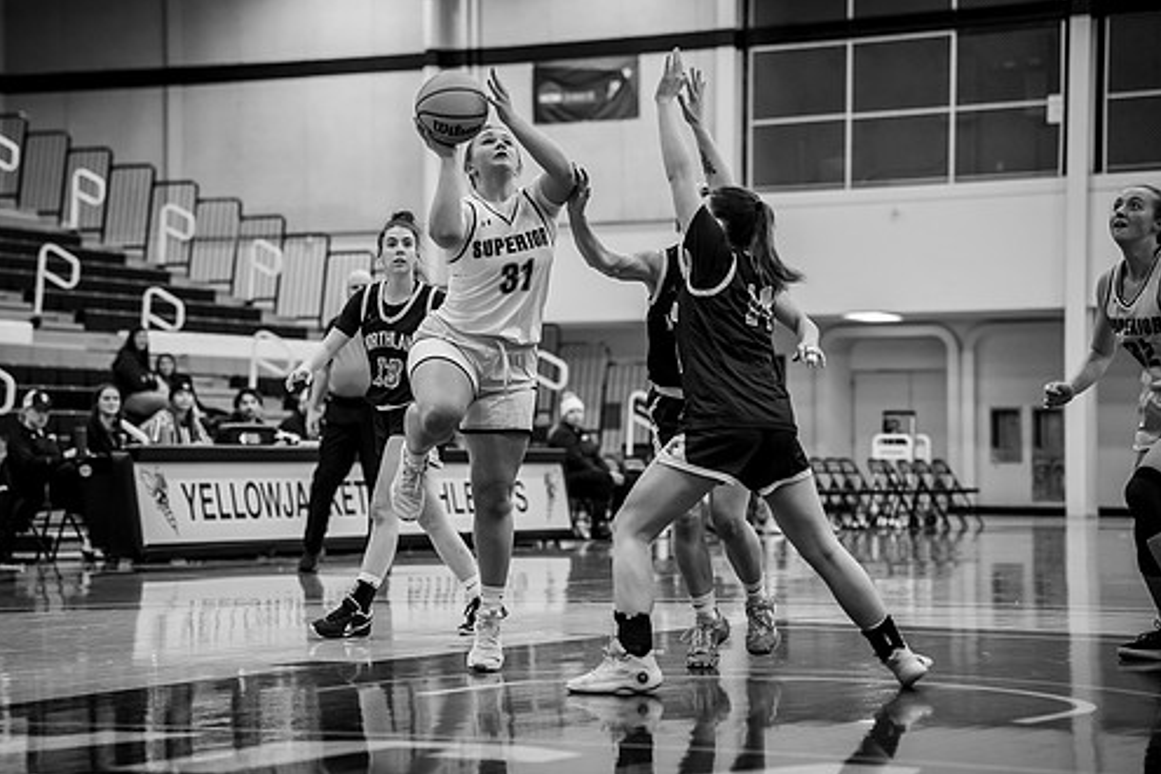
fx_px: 3160
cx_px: 511
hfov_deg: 20.8
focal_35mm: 98
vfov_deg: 14.0
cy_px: 388
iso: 1600
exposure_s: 1/640
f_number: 2.8
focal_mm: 83
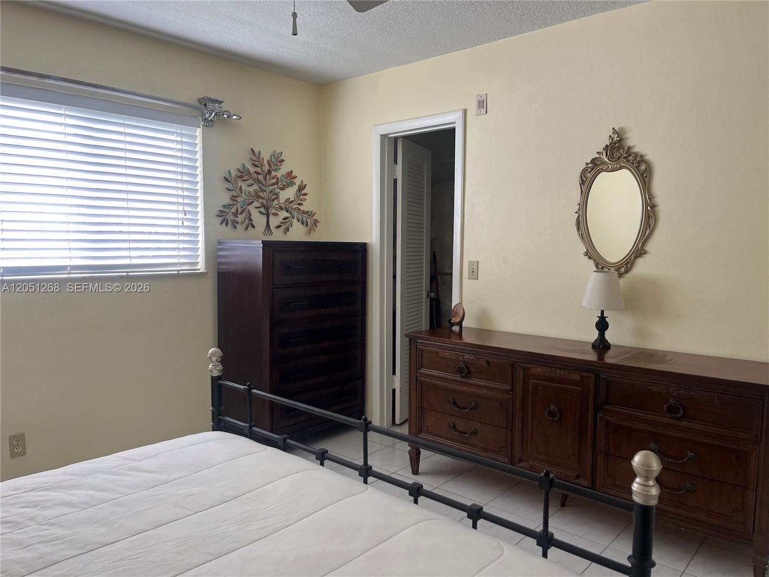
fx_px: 578
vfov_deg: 53.1
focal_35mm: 26
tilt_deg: -5.3
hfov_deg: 67.3
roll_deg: +0.2
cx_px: 384
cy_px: 288
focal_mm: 5.1
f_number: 1.6
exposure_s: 1/115
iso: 125
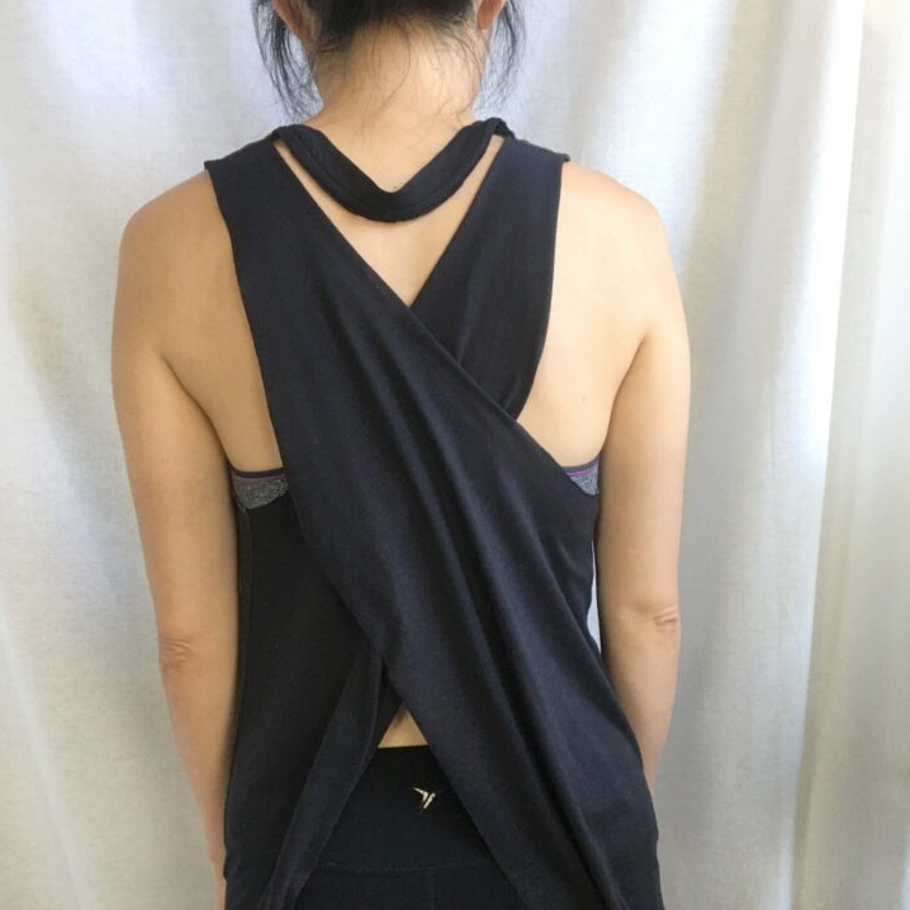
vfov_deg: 46.8
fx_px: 1041
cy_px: 573
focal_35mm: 35
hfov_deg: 47.2
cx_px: 461
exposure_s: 1/30
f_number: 2.2
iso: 100
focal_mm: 4.15
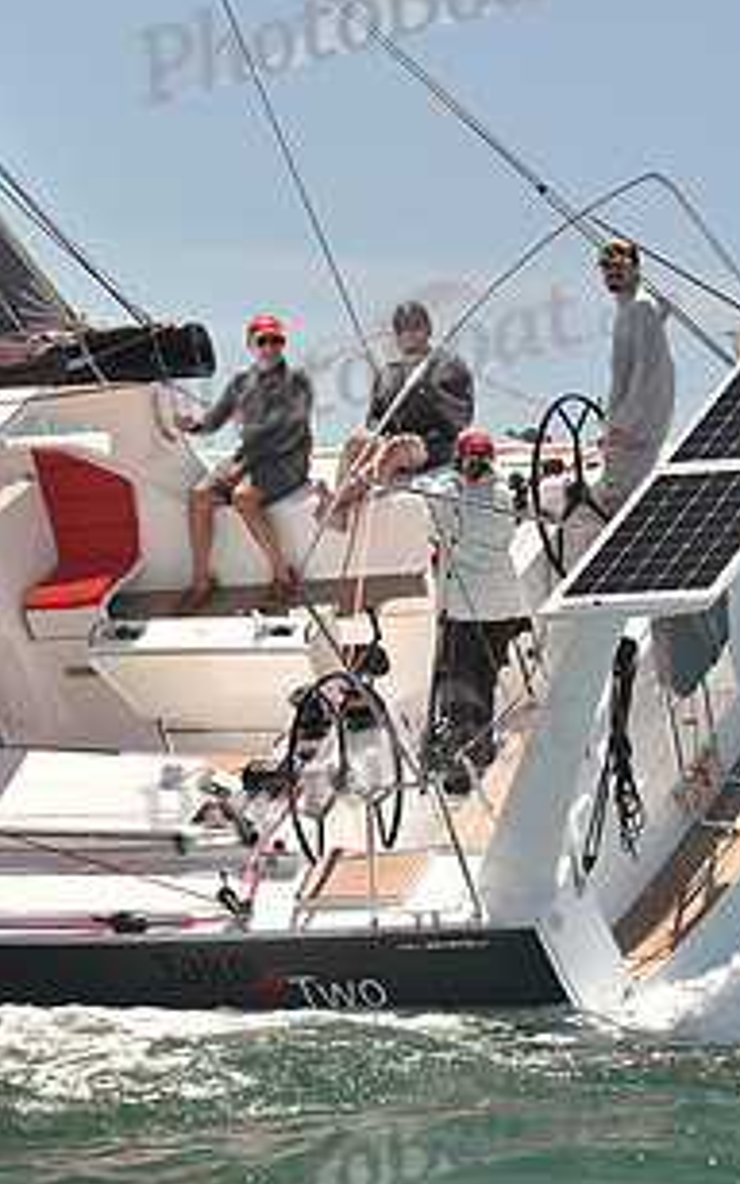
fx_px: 4354
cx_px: -58
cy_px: 615
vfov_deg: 15.5
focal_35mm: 135
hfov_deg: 9.6
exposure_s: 1/800
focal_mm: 70
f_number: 4.5
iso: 250
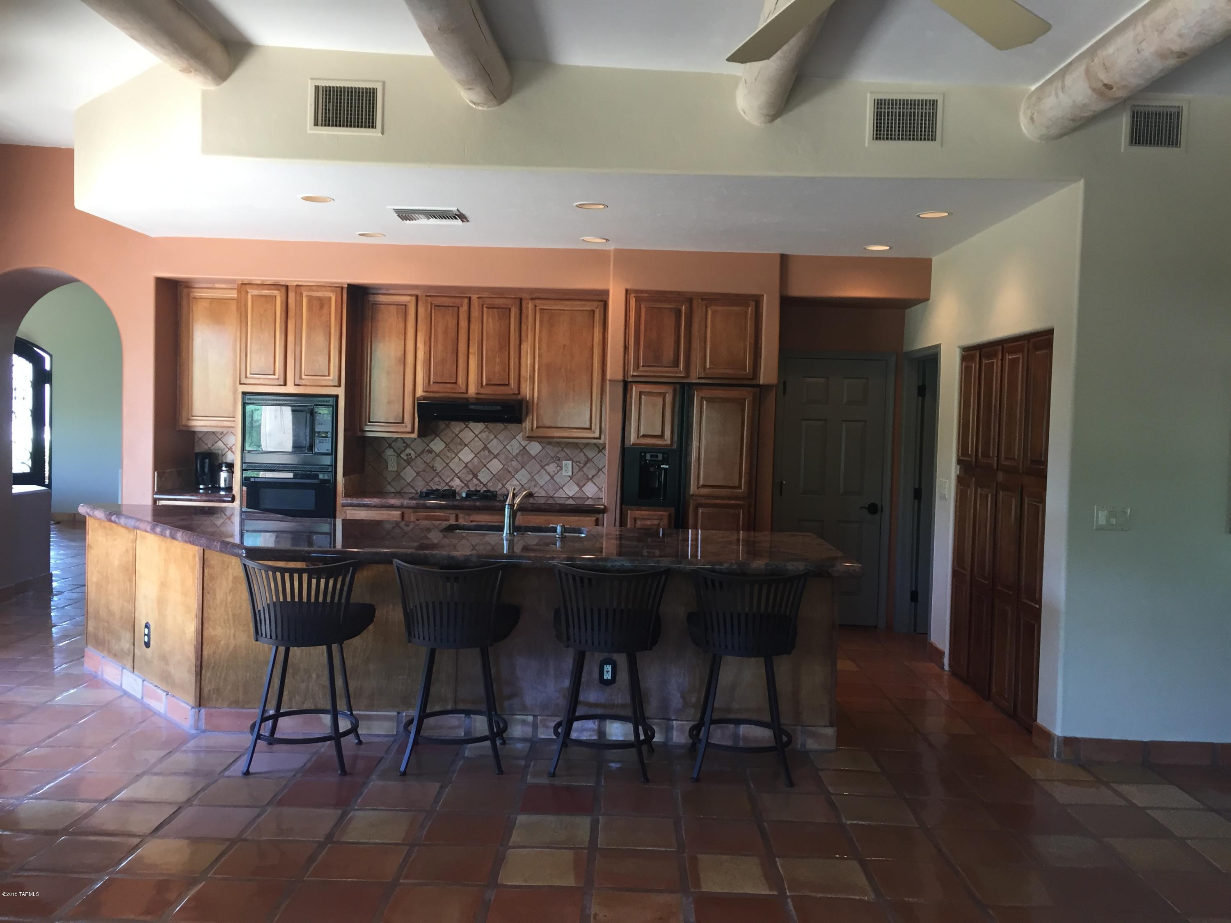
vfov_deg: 48.2
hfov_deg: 61.7
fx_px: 1031
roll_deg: -2.6
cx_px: 616
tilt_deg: -2.3
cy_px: 462
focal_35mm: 29
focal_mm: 4.15
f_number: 2.2
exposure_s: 1/30
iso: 64
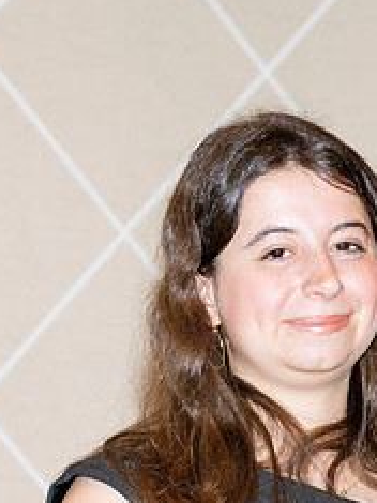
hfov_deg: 5.0
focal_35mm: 297
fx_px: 4317
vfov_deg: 6.7
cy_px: 472
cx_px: 329
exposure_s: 1/125
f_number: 5.6
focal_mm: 105
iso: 1000
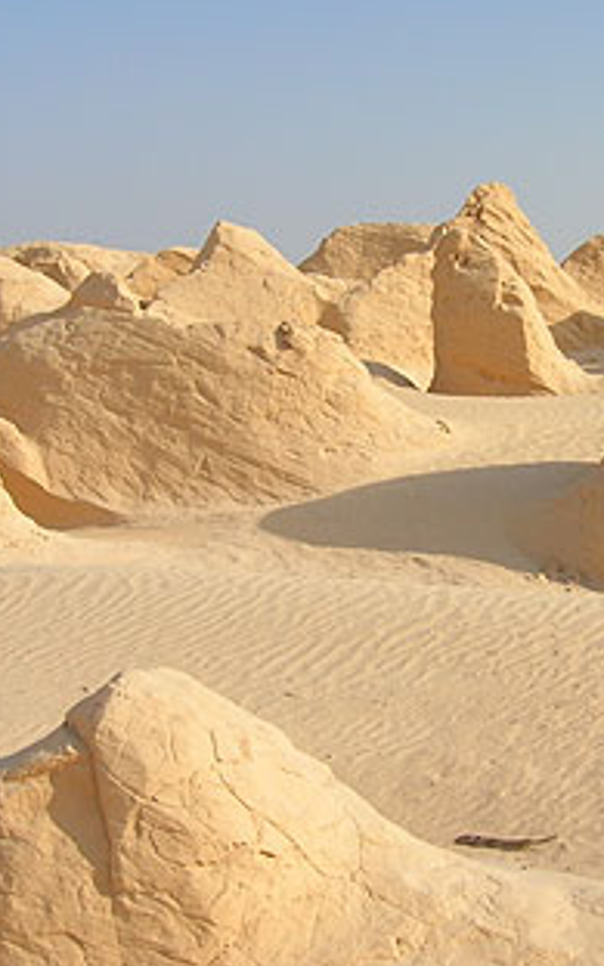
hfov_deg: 23.4
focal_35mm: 55
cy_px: 450
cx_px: 409
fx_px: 1449
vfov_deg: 36.9
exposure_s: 1/475
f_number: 4.9
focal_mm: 6
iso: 50
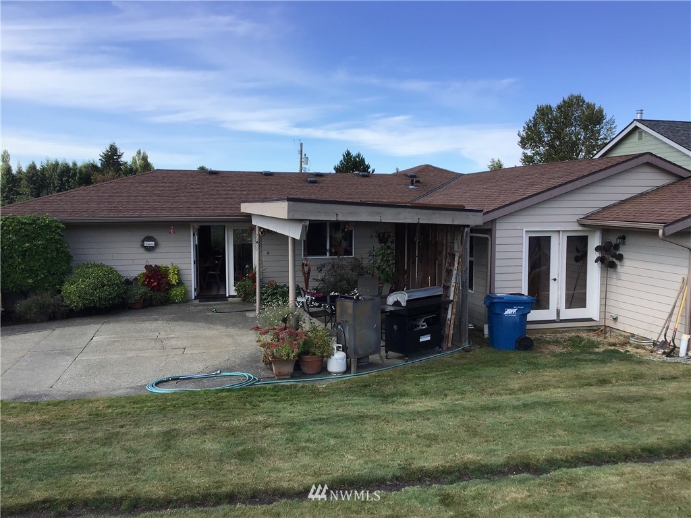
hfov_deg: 58.4
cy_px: 259
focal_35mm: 31
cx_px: 346
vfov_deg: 45.4
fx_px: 619
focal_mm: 3.3
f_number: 2.4
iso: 25
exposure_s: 1/994
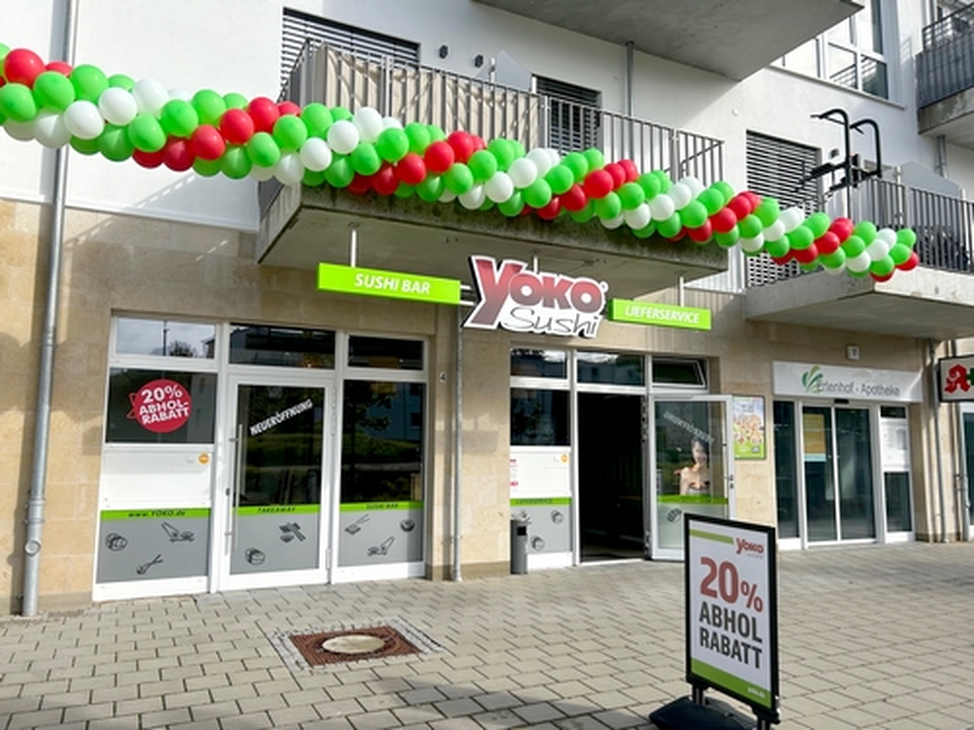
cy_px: 365
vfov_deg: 53.1
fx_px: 732
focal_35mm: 26
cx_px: 487
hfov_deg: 67.3
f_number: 1.5
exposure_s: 1/3165
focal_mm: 5.7
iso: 50
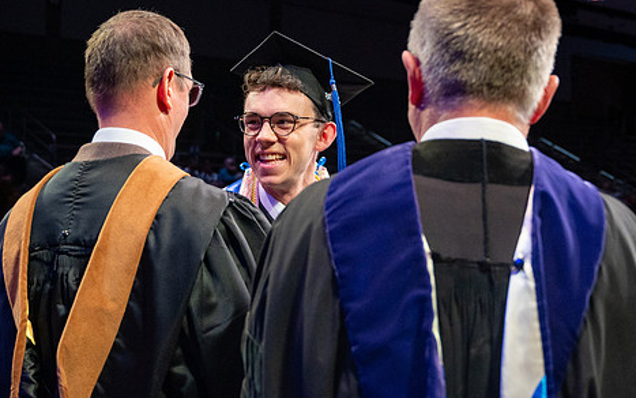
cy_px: 121
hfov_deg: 29.0
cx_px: 340
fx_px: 1231
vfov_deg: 18.3
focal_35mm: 71
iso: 1250
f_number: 4
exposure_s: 1/250
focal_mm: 39
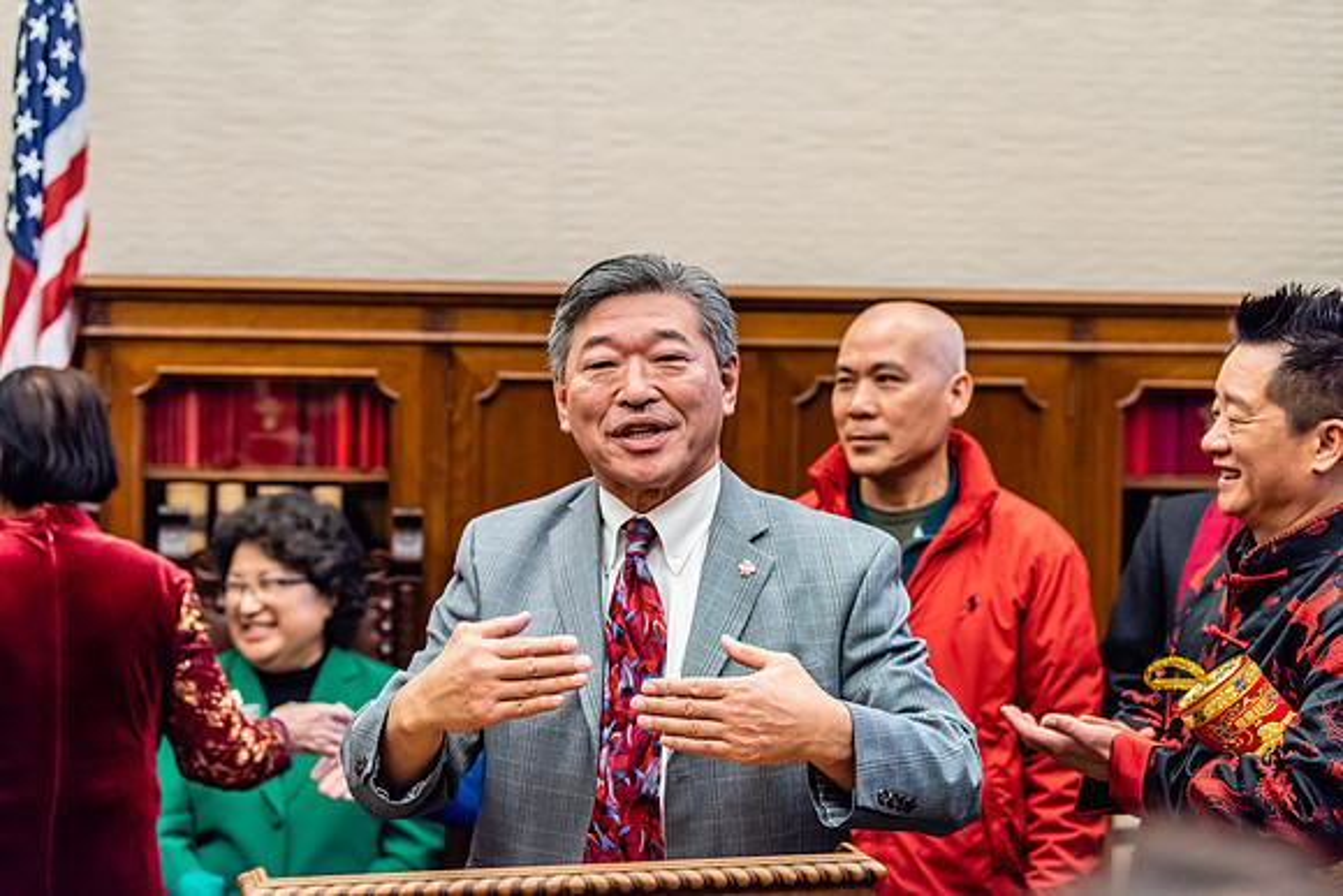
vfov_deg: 19.5
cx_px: 672
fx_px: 2612
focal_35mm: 70
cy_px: 448
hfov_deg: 28.8
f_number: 3.5
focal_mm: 70
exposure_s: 1/160
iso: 2500
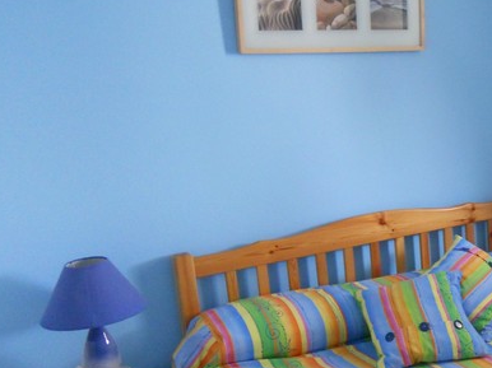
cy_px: 215
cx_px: 475
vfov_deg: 26.0
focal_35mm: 56
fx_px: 795
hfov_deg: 32.1
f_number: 3.2
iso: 400
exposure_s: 1/20
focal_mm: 4.9
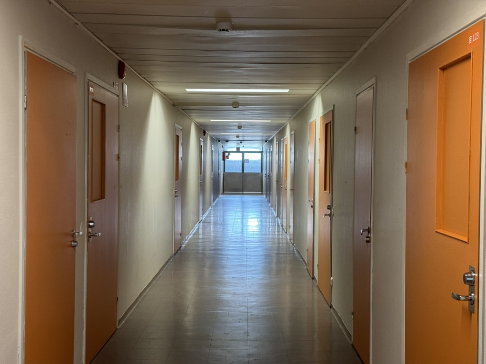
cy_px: 182
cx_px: 243
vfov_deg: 30.3
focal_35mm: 48
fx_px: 674
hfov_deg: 39.7
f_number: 1.78
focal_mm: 6.76
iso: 250
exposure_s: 1/50
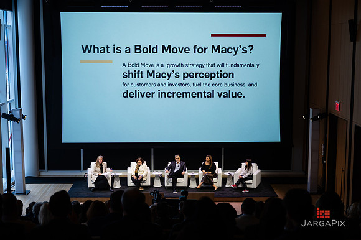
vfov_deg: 23.2
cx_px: 181
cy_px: 127
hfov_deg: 34.3
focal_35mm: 58
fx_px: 584
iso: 160
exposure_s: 1/125
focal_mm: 55
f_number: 3.2
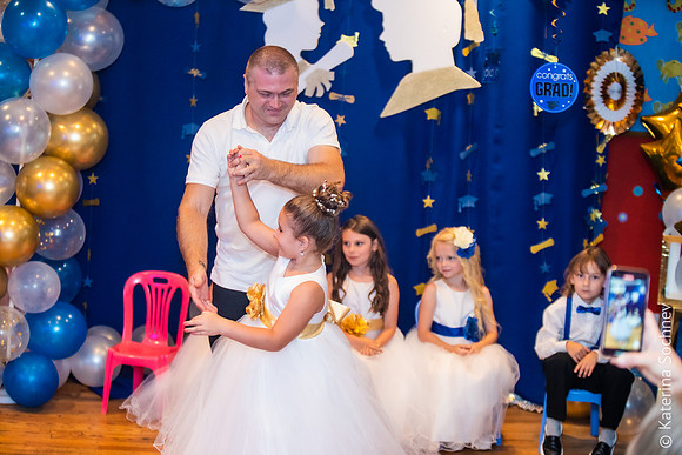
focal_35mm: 70
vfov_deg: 19.5
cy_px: 228
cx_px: 341
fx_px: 1326
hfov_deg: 28.8
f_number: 2.8
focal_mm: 70
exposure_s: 1/200
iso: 3200
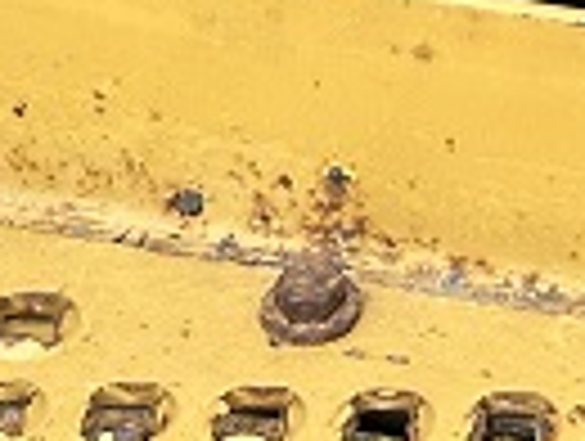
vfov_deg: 6.9
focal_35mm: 186
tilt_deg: -18.4
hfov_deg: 9.7
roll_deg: -4.4
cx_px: 1260
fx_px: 3149
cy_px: -1062
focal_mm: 6.86
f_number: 1.78
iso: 80
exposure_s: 1/396
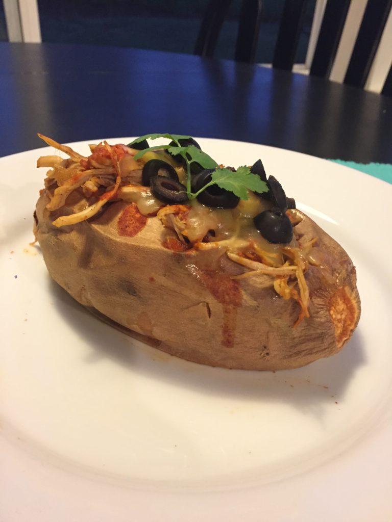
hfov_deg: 48.2
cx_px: 196
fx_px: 438
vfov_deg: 61.7
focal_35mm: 29
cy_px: 261
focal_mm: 4.15
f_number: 2.2
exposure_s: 1/17
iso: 250
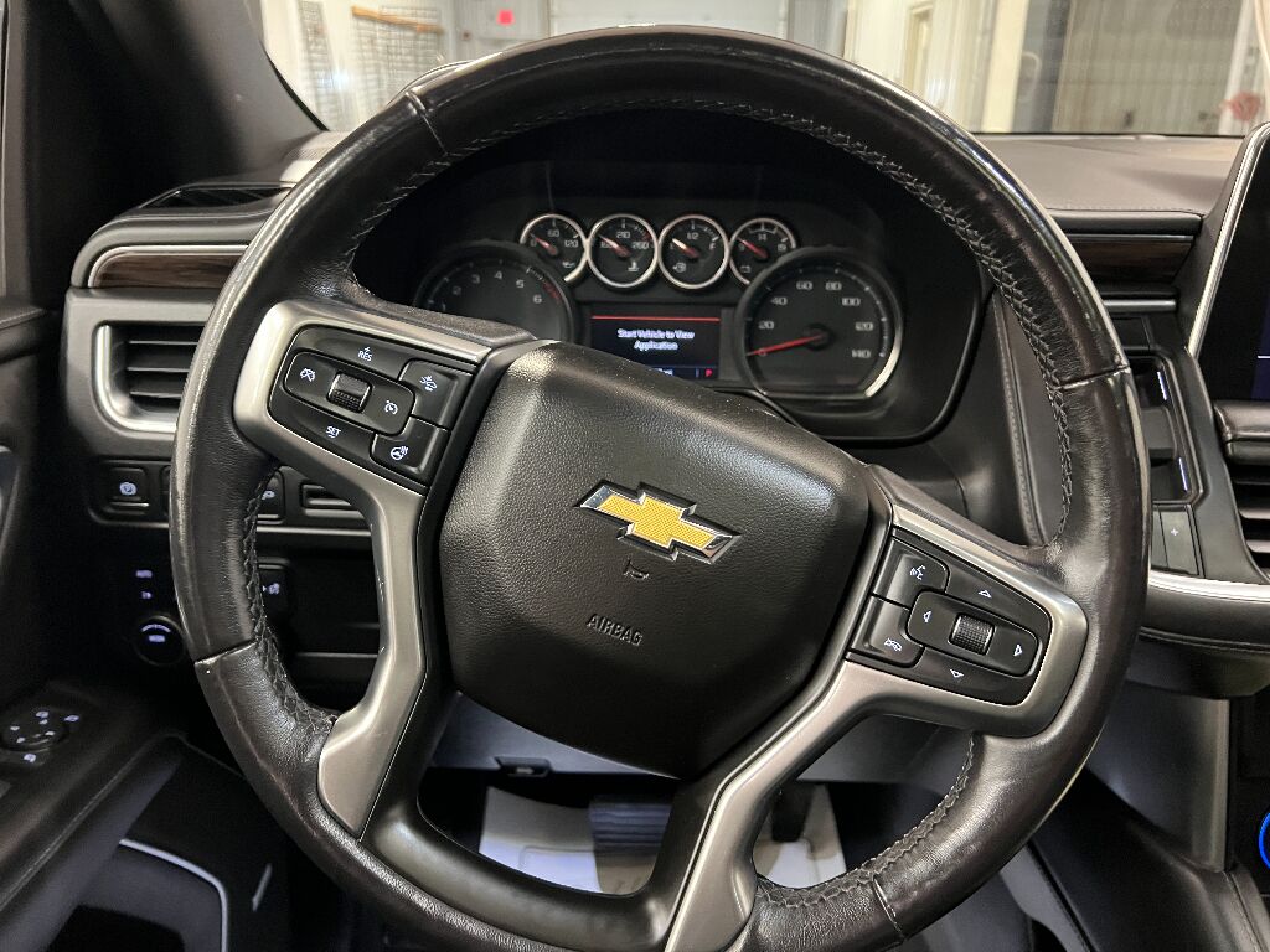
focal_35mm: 26
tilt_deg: -20.7
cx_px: 635
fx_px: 954
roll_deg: -0.6
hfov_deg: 67.3
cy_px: 476
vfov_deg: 53.1
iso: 640
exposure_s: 1/40
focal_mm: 5.7
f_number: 1.5
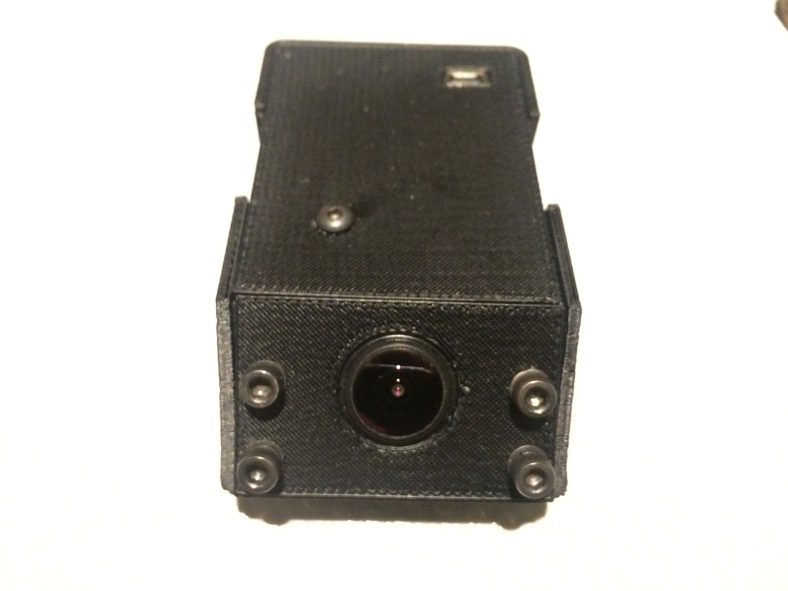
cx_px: 394
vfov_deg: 48.2
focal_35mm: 29
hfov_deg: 61.7
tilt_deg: -59.9
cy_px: 296
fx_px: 660
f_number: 2.2
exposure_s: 1/15
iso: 320
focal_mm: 4.15
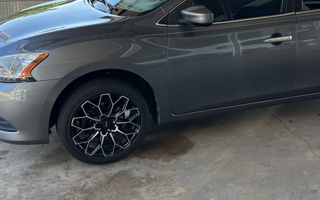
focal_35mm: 47
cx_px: 212
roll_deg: -2.4
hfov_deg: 42.1
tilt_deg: -16.7
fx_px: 410
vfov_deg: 27.2
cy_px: 59
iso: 50
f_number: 1.5
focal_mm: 5.7
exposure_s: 1/401
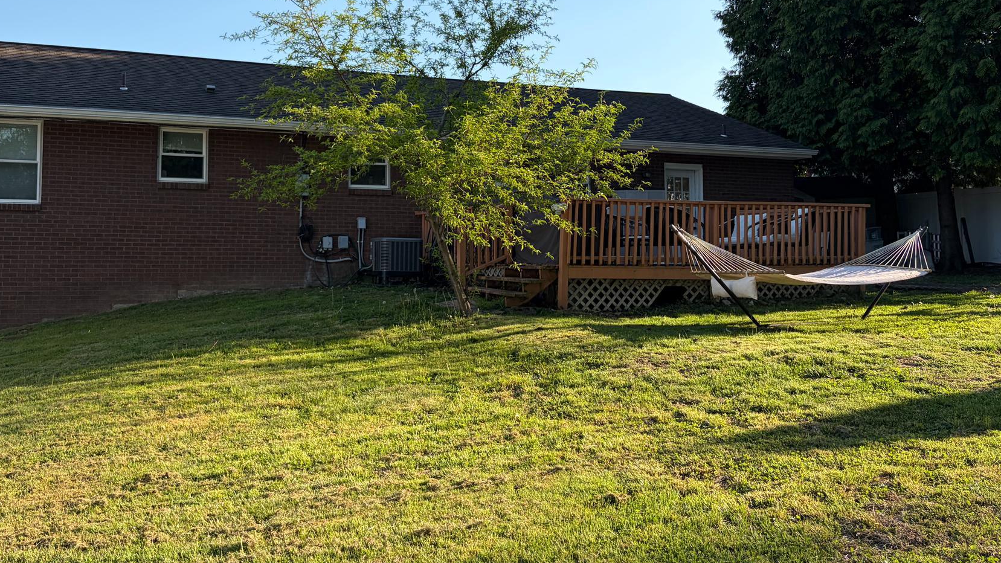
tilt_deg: +6.3
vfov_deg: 33.4
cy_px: 184
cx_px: 391
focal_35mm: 35
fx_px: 929
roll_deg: -0.9
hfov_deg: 56.1
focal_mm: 5.96
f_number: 1.6
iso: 50
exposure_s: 1/1587
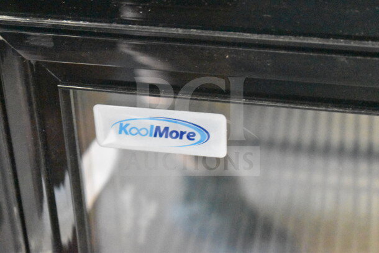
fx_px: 869
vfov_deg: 16.6
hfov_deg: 24.6
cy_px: 126
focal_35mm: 82
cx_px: 190
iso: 25600
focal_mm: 55
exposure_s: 1/80
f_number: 5.6
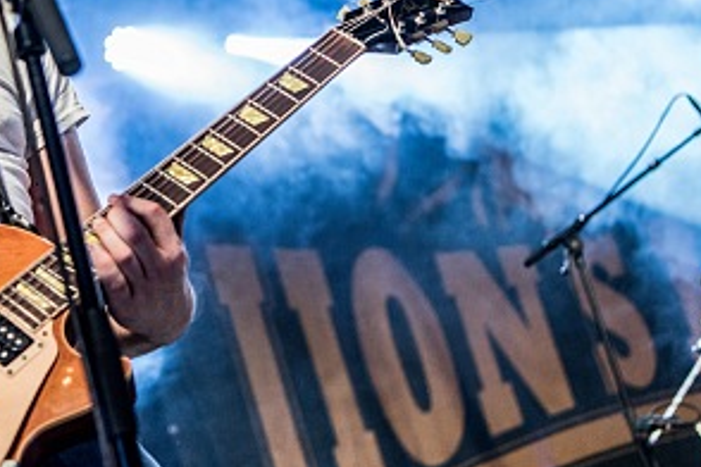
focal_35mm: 98
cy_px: 73
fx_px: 1908
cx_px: 212
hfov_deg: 20.7
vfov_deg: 13.9
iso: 1250
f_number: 2.8
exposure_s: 1/125
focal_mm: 40
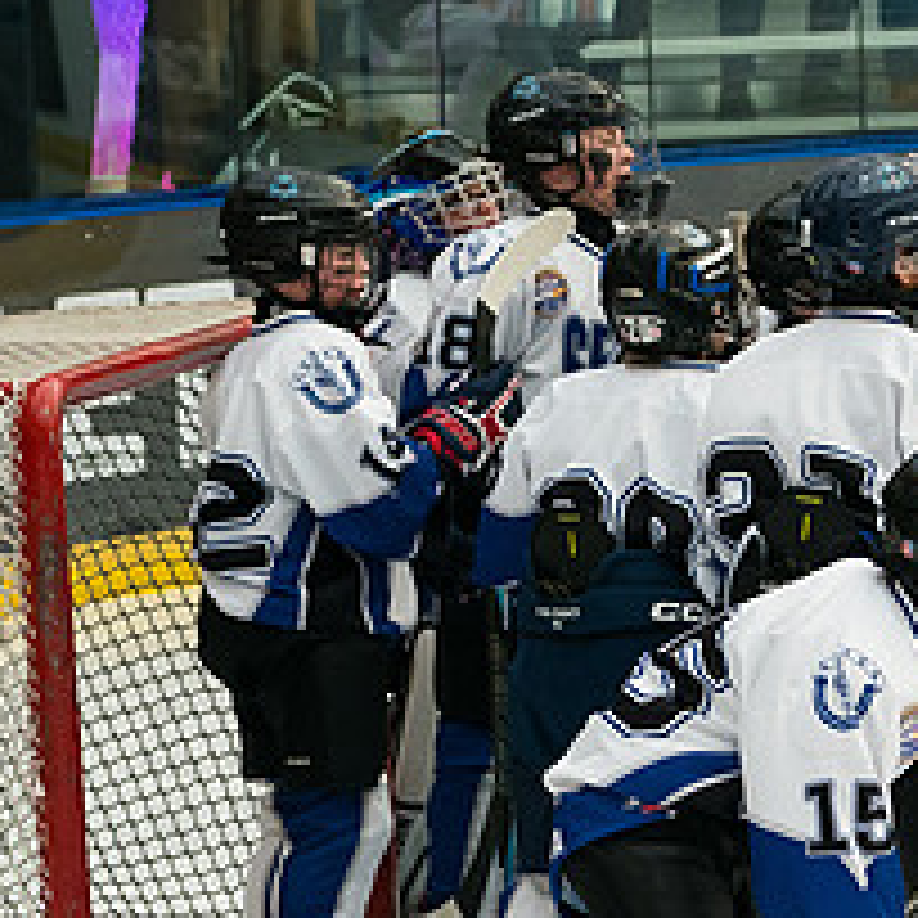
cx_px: 1246
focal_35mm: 263
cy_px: 574
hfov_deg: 6.6
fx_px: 7891
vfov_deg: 6.7
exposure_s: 1/1250
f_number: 4
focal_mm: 73
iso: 1600
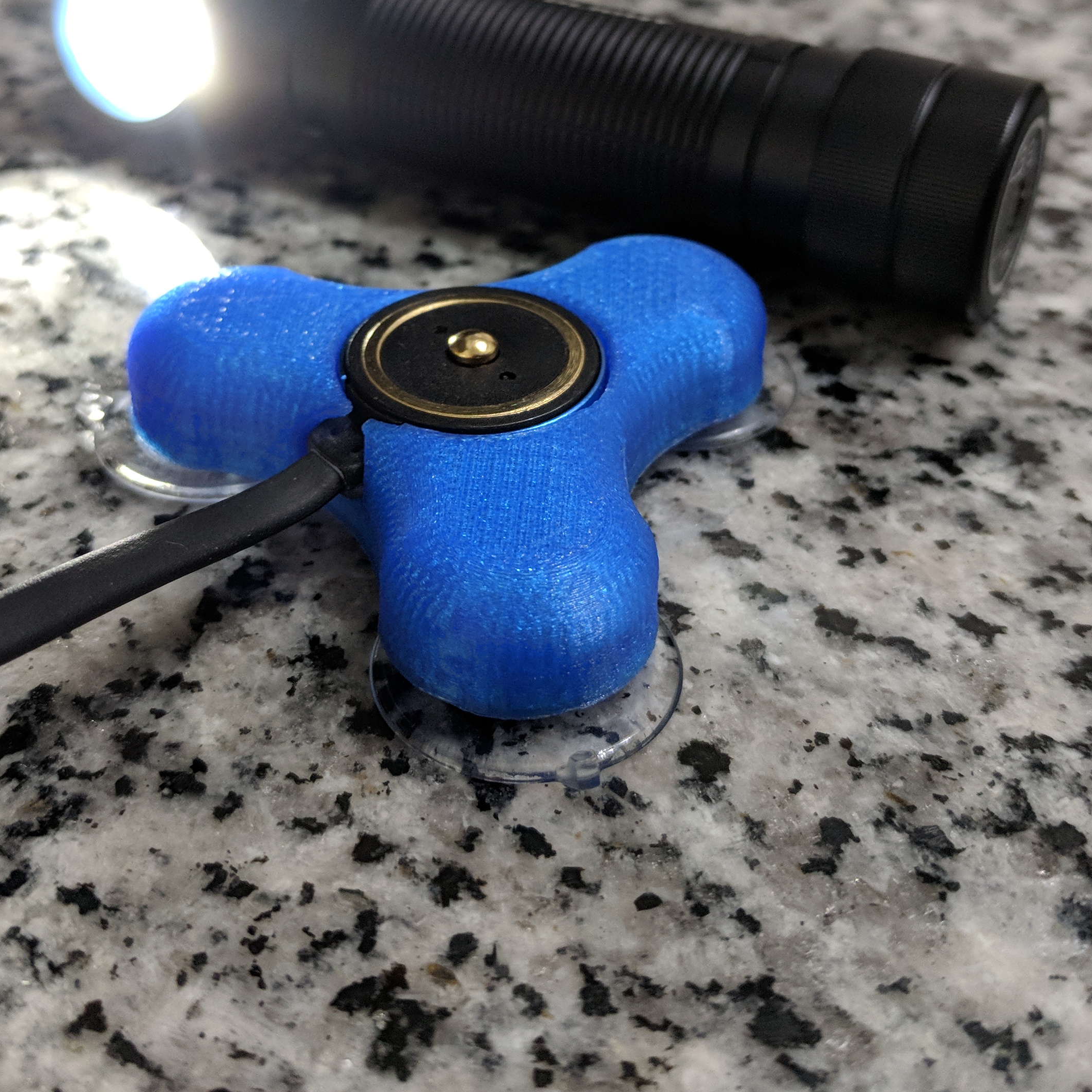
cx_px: 482
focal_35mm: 44
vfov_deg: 37.8
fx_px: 1570
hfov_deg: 38.3
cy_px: 333
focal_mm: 4.67
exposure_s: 1/60
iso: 354
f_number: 2
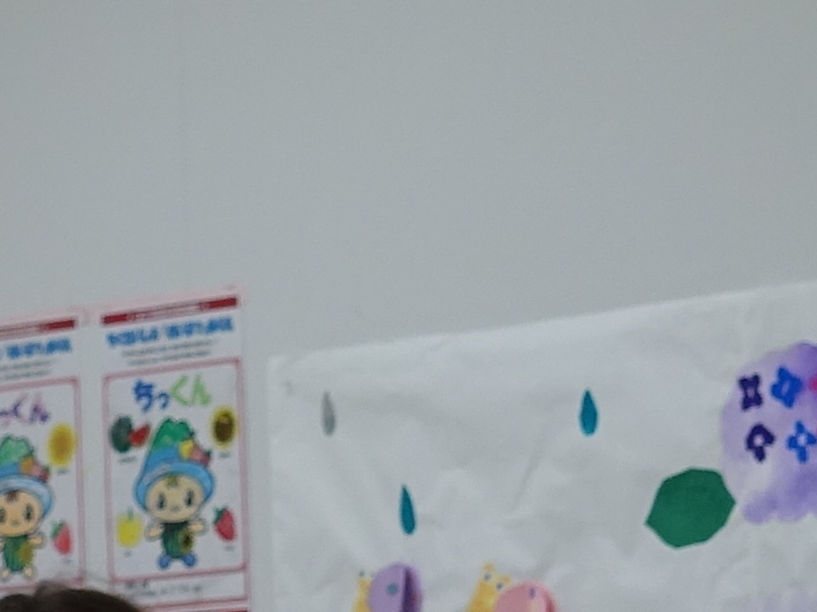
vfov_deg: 5.9
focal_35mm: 254
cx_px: -459
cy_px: 391
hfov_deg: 7.6
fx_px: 5995
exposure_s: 1/80
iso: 125
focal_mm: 14.3
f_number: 3.2
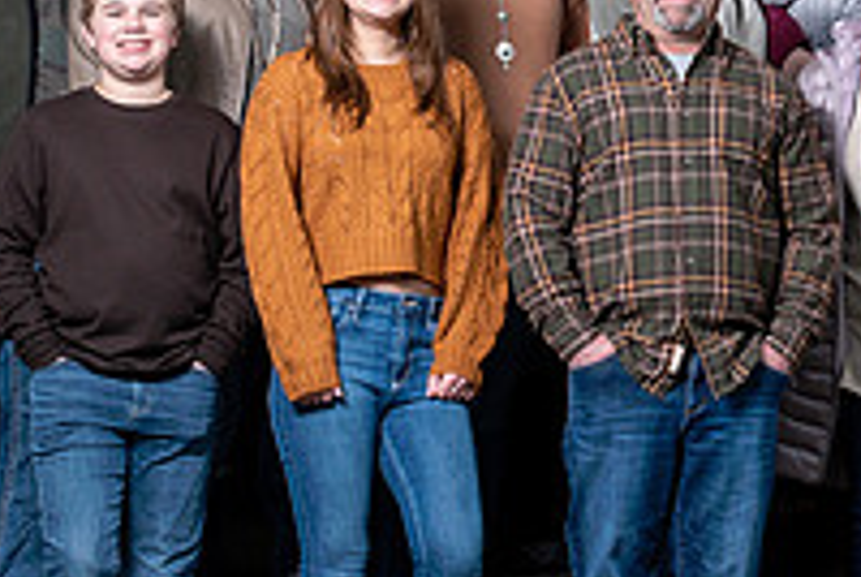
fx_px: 6587
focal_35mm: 275
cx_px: 801
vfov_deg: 5.0
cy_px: 71
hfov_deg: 7.5
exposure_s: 1/125
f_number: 4
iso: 200
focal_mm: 95
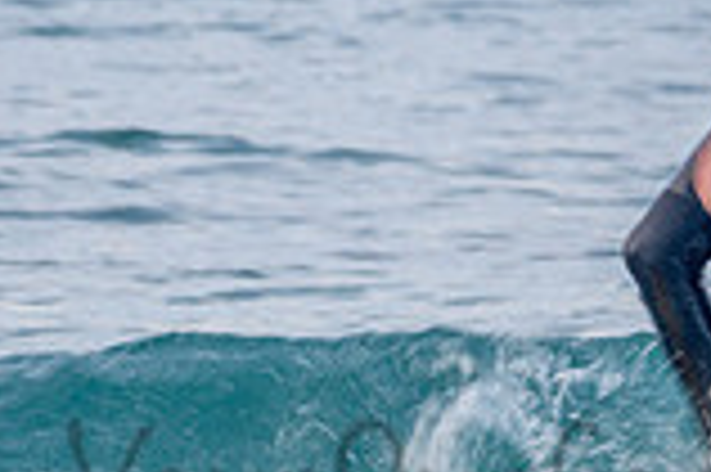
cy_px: 452
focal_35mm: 2759
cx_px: 531
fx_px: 54433
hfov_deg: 0.7
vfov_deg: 0.5
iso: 100
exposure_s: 1/50
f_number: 10
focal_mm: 500
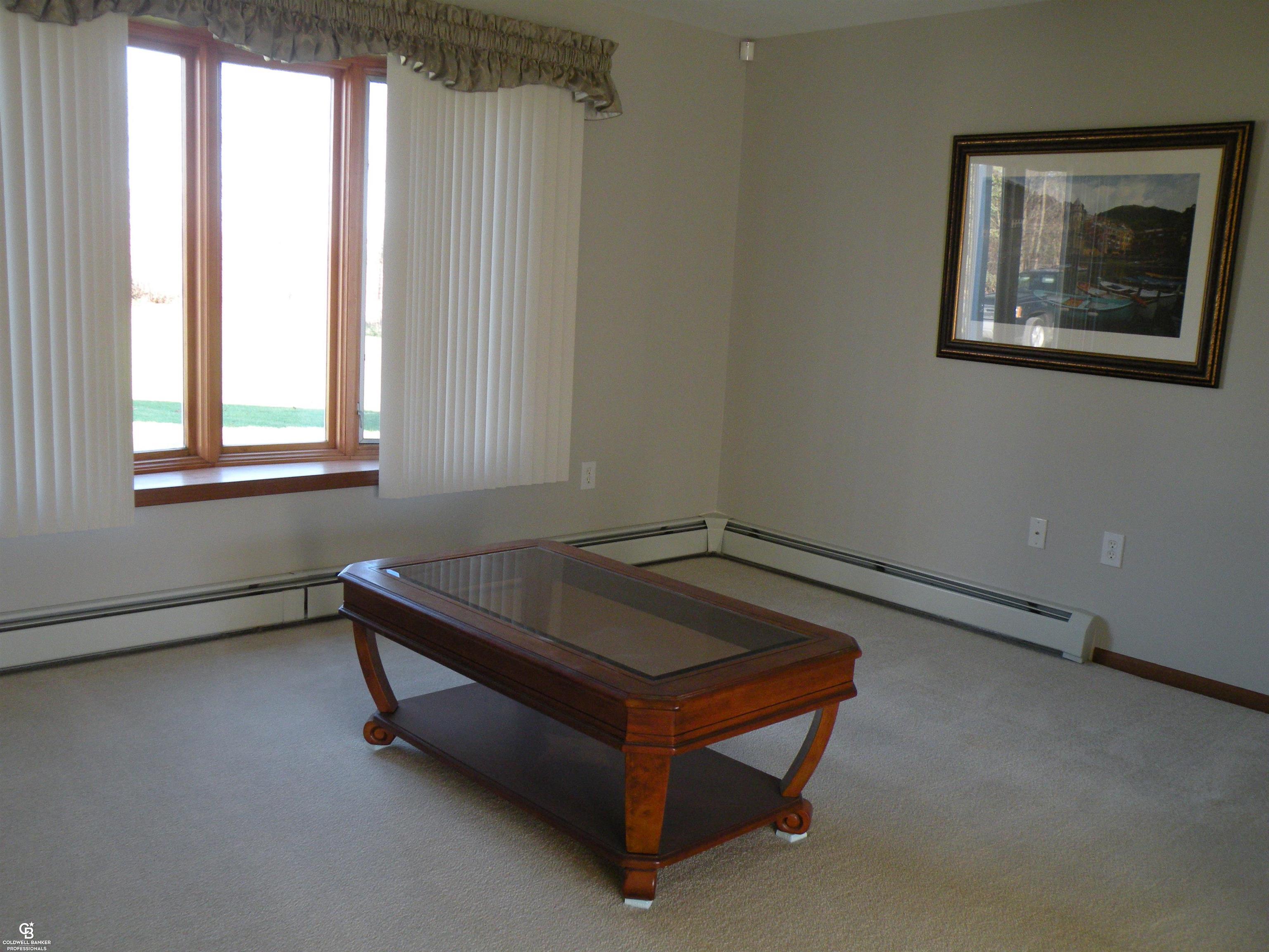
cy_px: 476
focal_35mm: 33
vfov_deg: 42.9
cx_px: 634
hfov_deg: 55.4
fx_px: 1210
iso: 190
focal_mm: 5.8
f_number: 3.2
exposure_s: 1/60
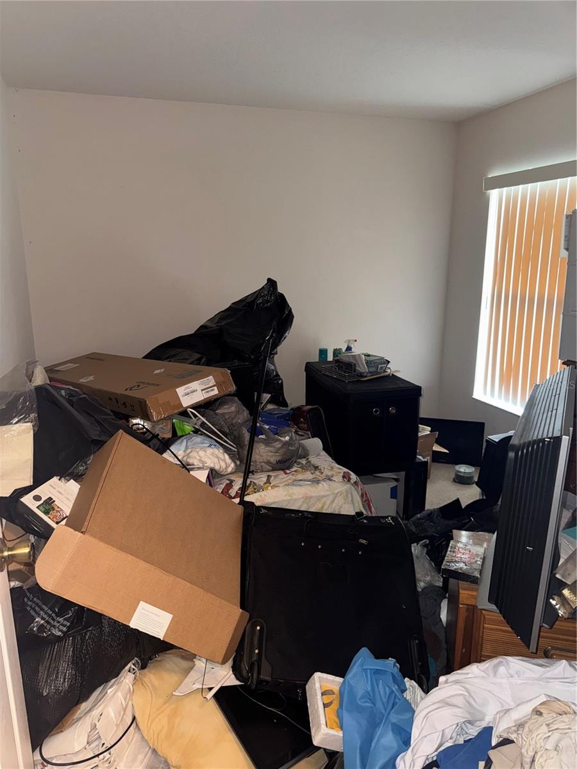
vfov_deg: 71.6
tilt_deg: -13.1
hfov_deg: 56.8
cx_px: 288
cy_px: 384
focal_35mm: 24
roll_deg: +1.6
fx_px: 533
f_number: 1.78
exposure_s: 1/12
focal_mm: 6.76
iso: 125
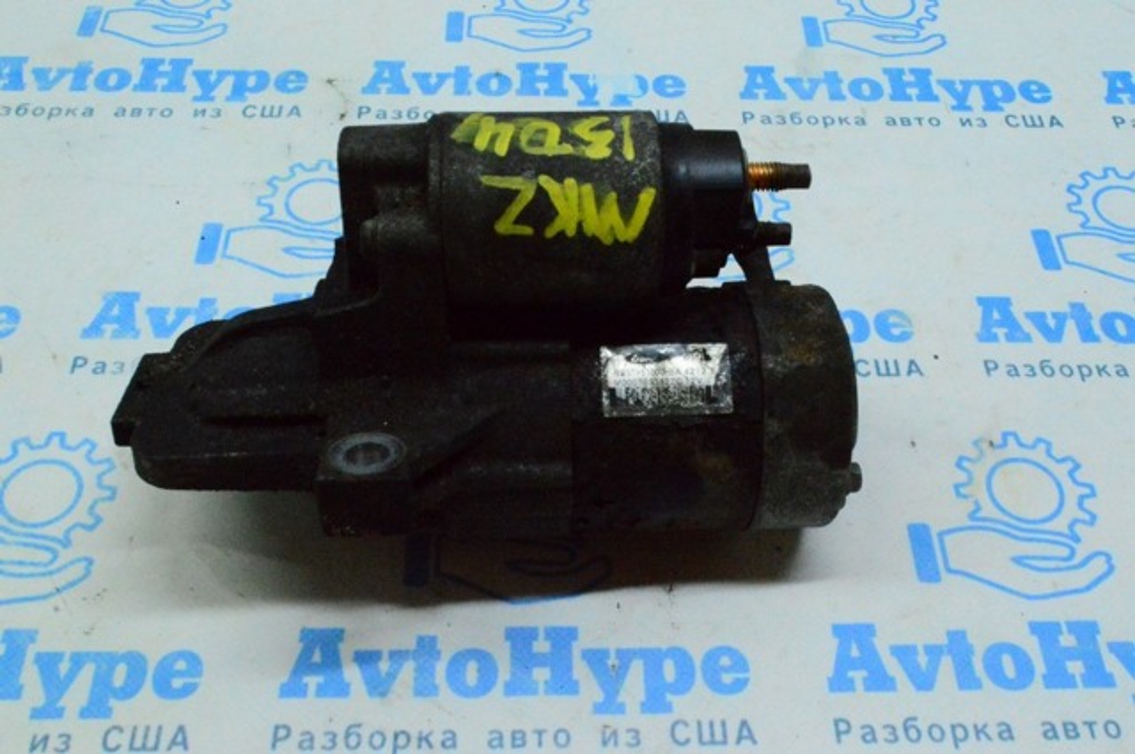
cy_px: 377
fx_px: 1228
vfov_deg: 34.1
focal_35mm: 39
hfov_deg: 49.6
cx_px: 568
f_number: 25
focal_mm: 26
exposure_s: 1/80
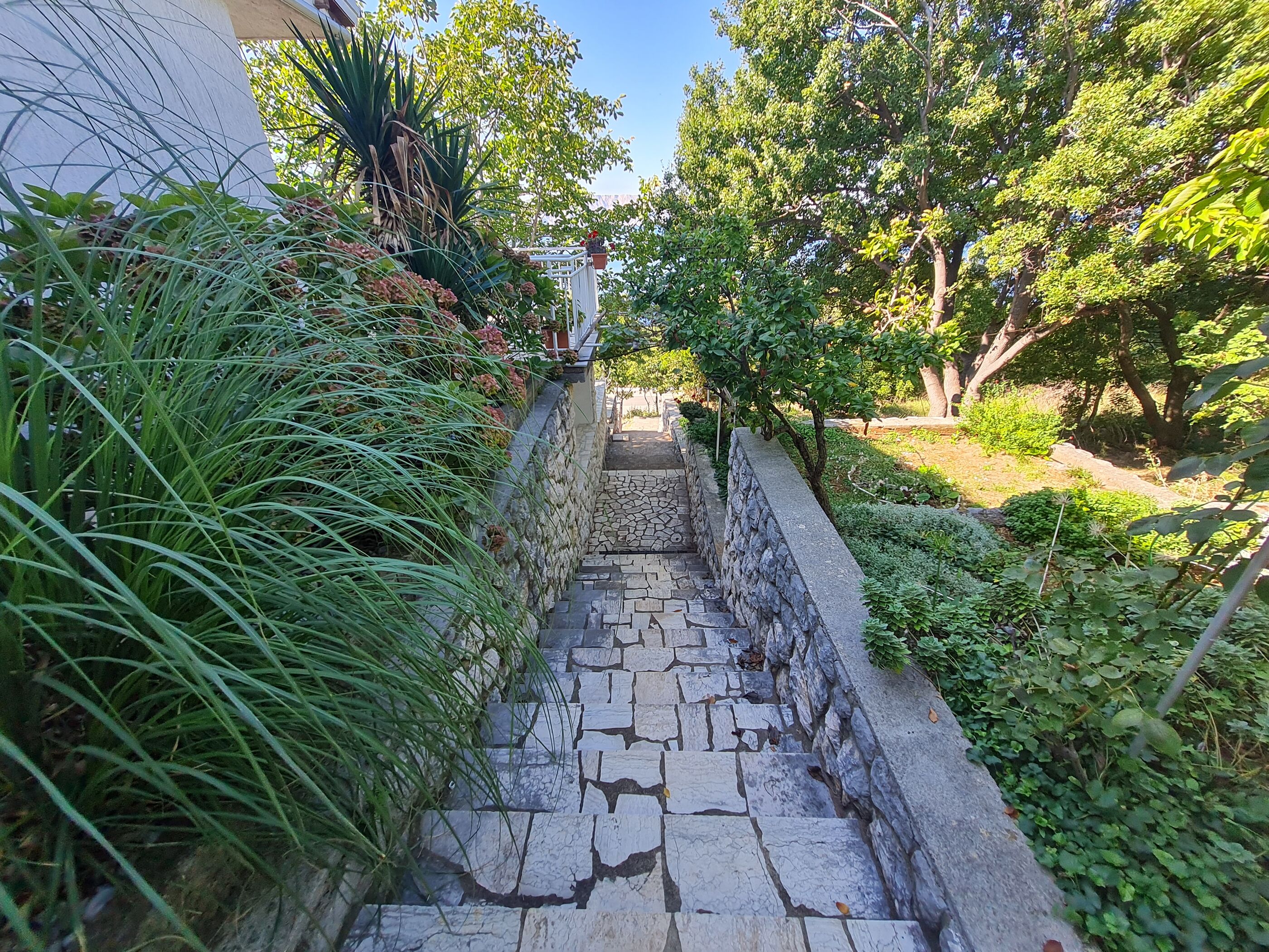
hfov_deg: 106.2
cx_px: 634
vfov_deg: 89.9
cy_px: 476
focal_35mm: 13
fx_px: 477
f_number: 2.2
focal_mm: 1.74
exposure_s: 1/194
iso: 50
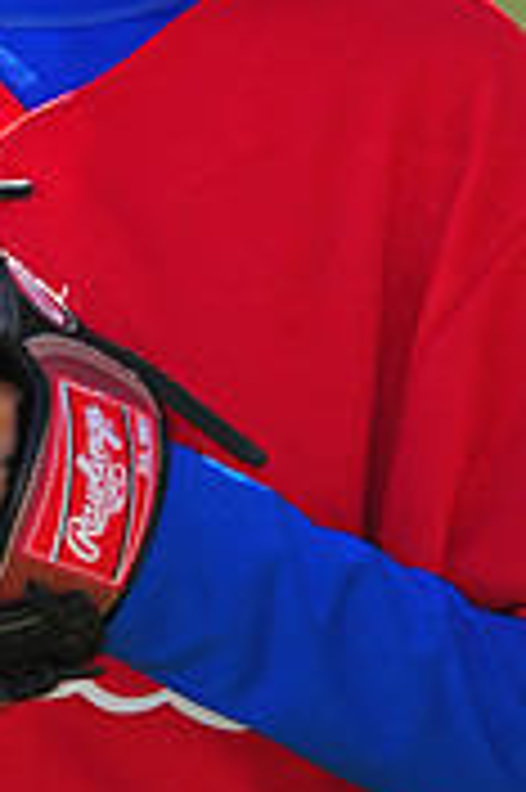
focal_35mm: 658
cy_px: -292
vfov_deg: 3.1
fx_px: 14448
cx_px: 99
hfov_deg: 2.1
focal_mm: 200
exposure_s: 1/320
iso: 200
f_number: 5
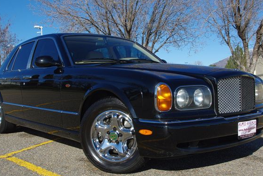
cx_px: 128
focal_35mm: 41
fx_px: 300
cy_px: 97
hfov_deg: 47.4
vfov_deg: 32.6
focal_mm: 24.38
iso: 100
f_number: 8
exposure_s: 1/350
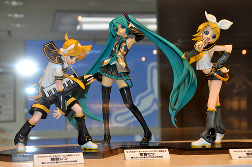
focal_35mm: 78
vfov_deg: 17.4
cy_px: 84
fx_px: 545
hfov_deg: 26.0
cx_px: 126
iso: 3200
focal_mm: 52
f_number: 11
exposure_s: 1/200
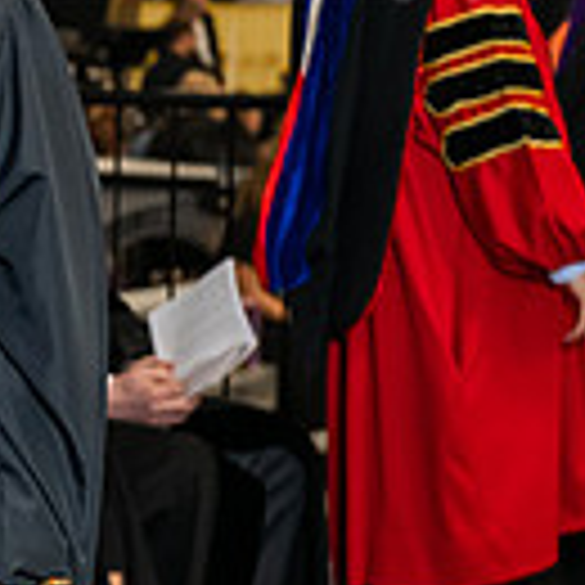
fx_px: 5067
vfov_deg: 6.6
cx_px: -590
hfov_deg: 6.4
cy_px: 65
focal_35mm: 265
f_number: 5
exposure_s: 1/200
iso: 2000
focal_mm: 70
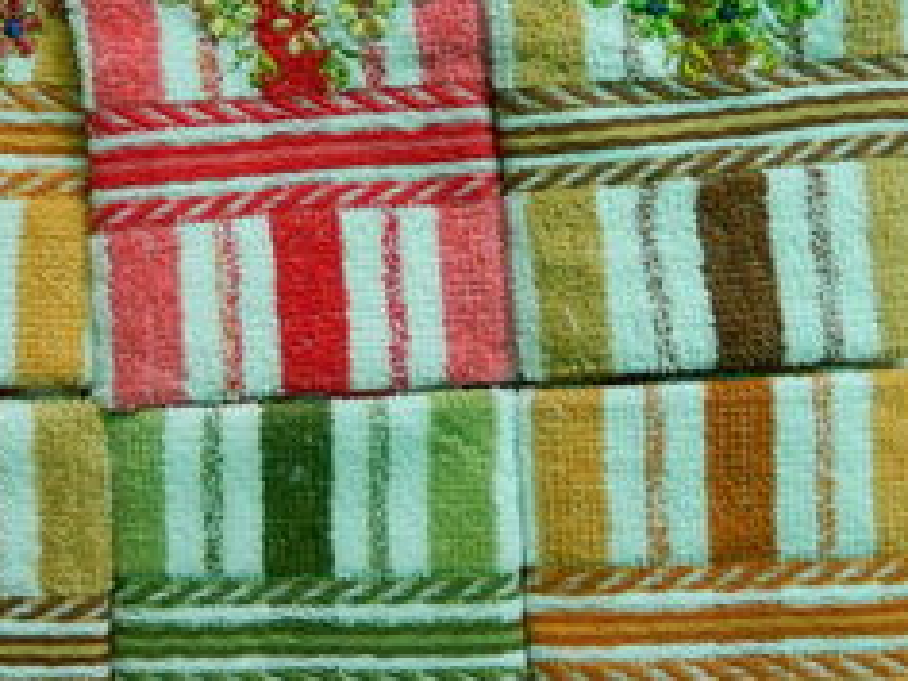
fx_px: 1390
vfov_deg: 27.5
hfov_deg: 35.9
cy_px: 371
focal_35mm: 53
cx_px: 327
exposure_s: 1/200
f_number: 3.1
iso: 320
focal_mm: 4.5
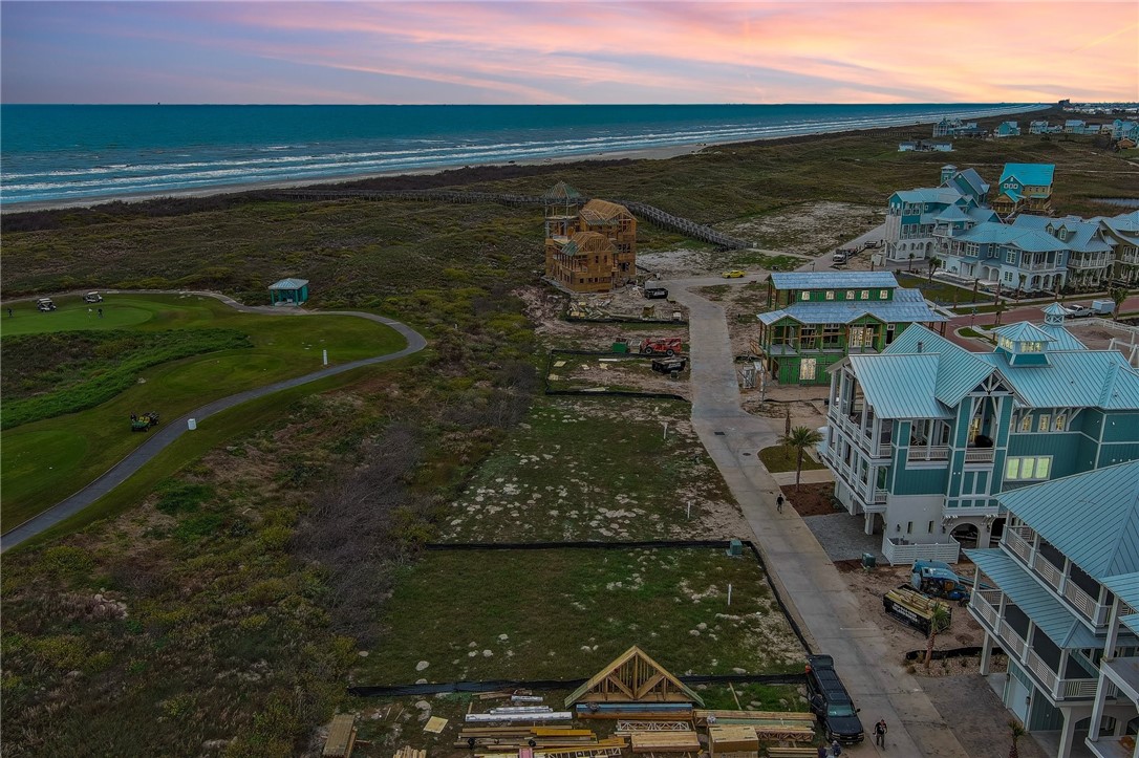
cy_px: 379
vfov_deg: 44.9
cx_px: 570
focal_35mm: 29
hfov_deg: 63.7
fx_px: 917
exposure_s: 1/730
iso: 100
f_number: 2.8
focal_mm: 10.57
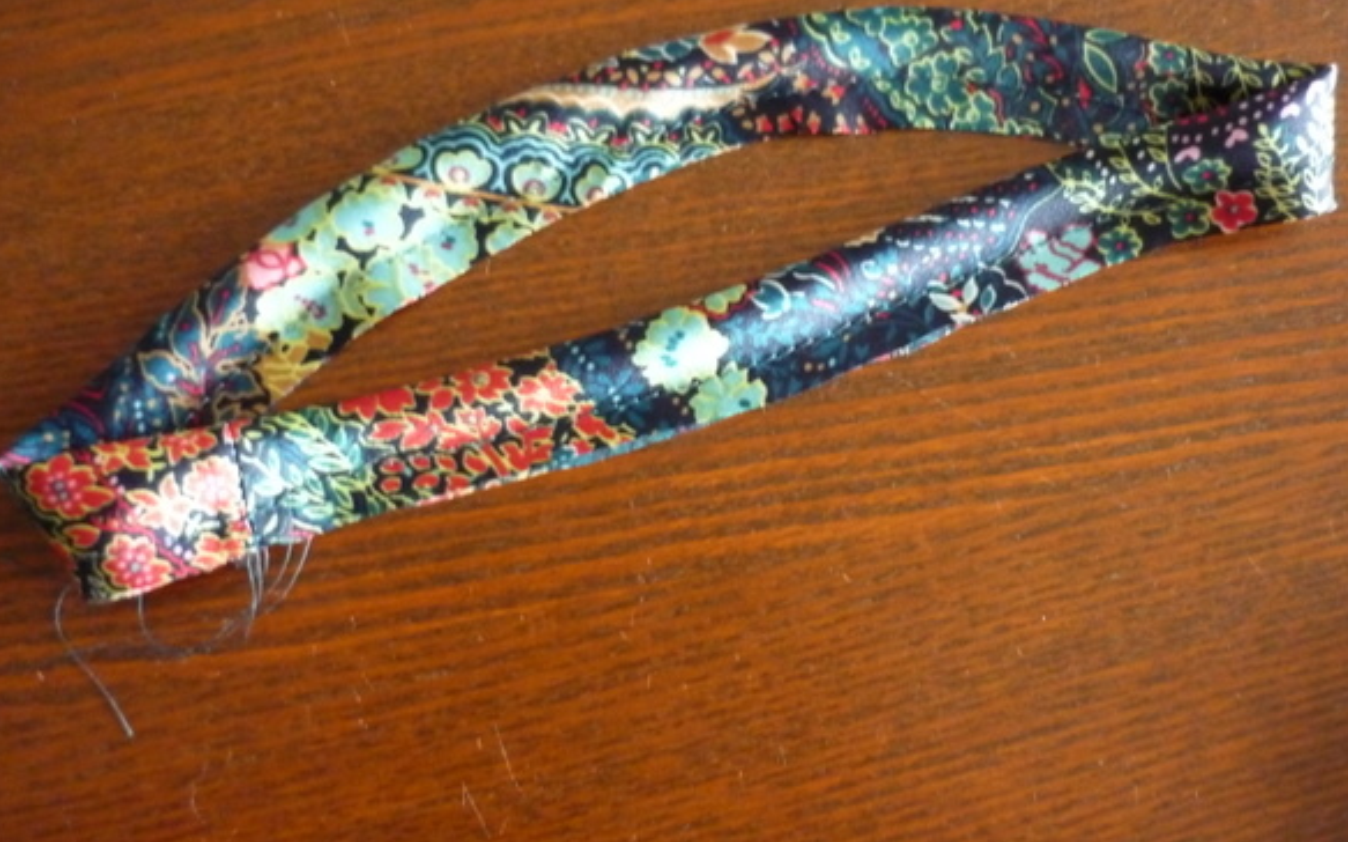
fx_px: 1322
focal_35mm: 36
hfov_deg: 54.0
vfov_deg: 35.3
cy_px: 363
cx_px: 682
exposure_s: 1/20
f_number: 2.8
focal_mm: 5.5
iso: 800
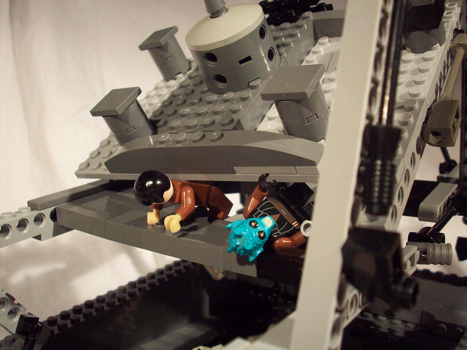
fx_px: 499
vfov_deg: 38.7
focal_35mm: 37
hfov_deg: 50.1
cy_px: 175
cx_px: 234
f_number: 2.8
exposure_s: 1/216
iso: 80
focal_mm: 6.2
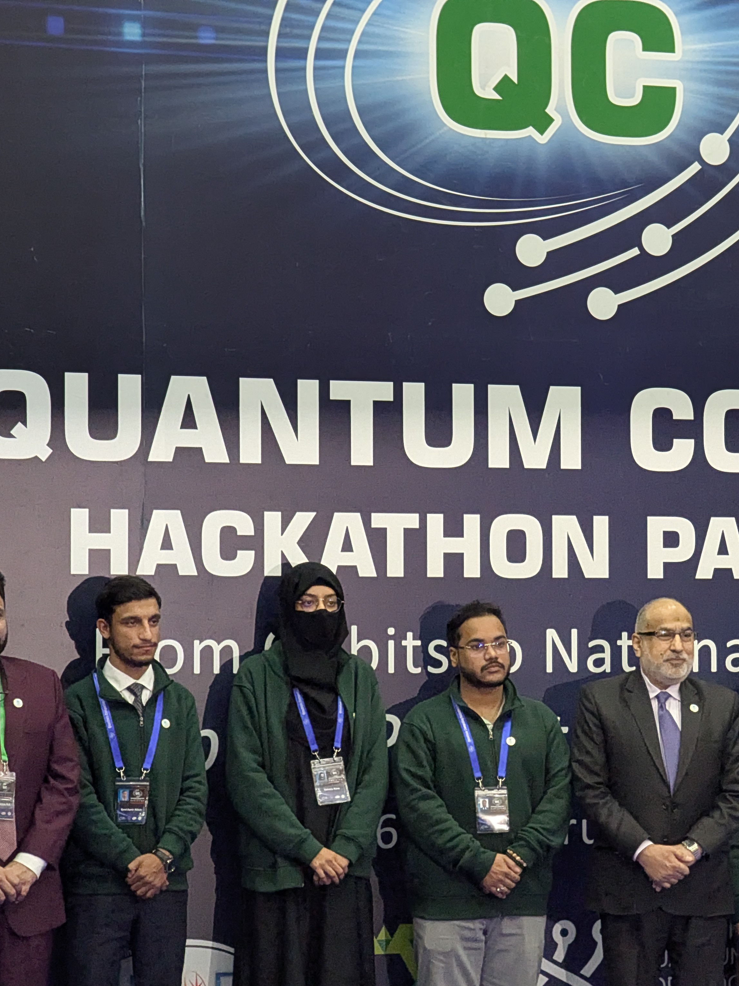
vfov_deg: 13.9
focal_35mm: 142
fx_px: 4043
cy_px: 496
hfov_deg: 10.4
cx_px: 628
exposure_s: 1/50
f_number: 3.5
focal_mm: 19
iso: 736
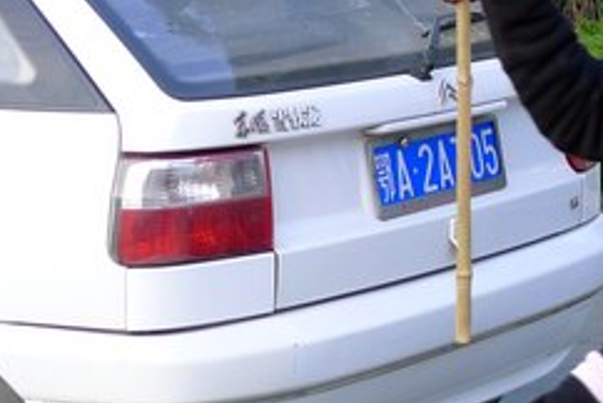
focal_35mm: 165
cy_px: -157
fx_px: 2767
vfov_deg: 8.2
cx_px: 710
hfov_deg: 12.2
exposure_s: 1/200
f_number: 2.8
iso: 100
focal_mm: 10.7
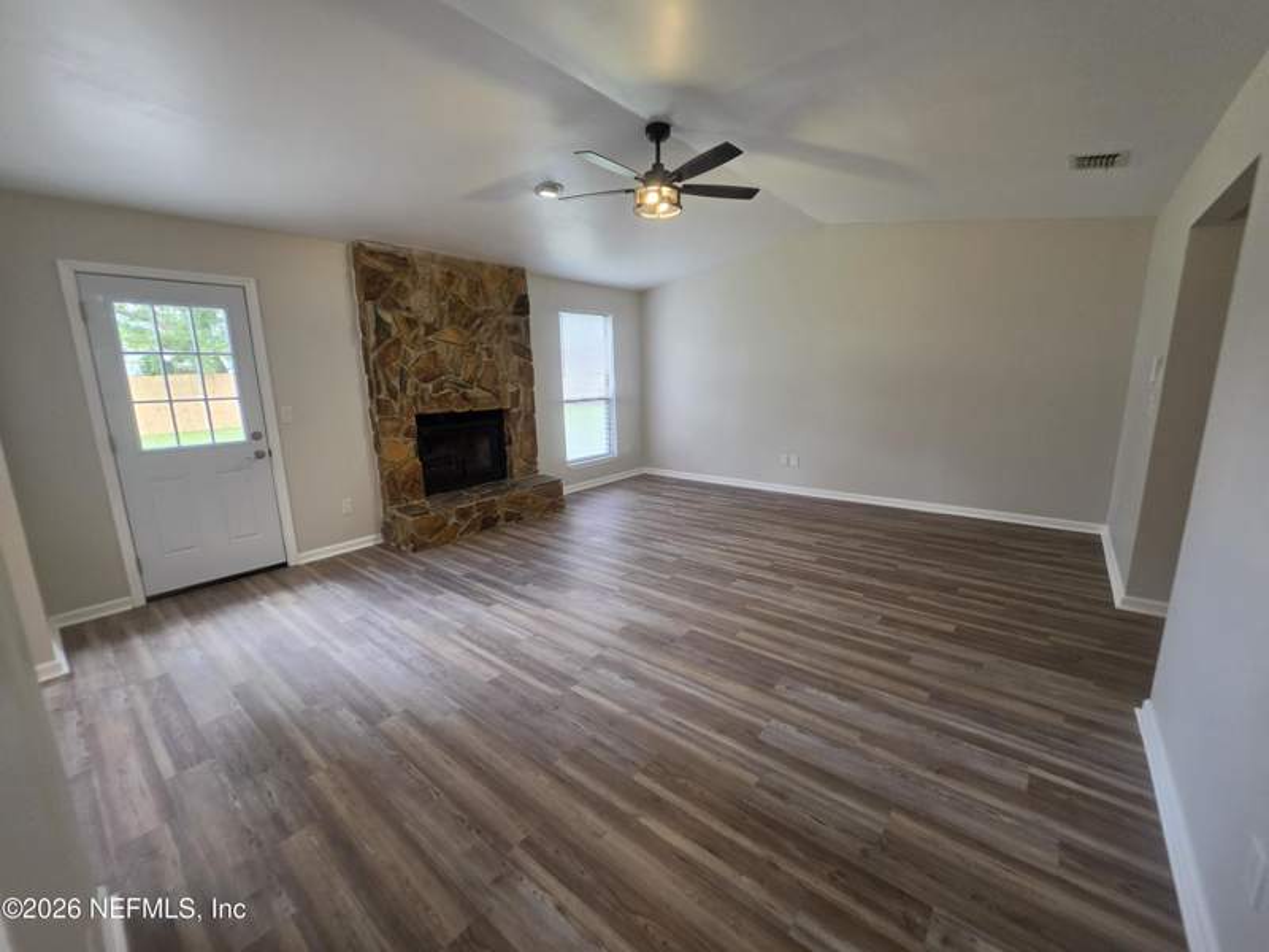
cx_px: 634
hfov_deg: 106.2
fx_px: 477
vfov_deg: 89.9
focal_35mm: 13
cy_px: 476
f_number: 1.9
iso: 200
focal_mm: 2.2
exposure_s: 1/120
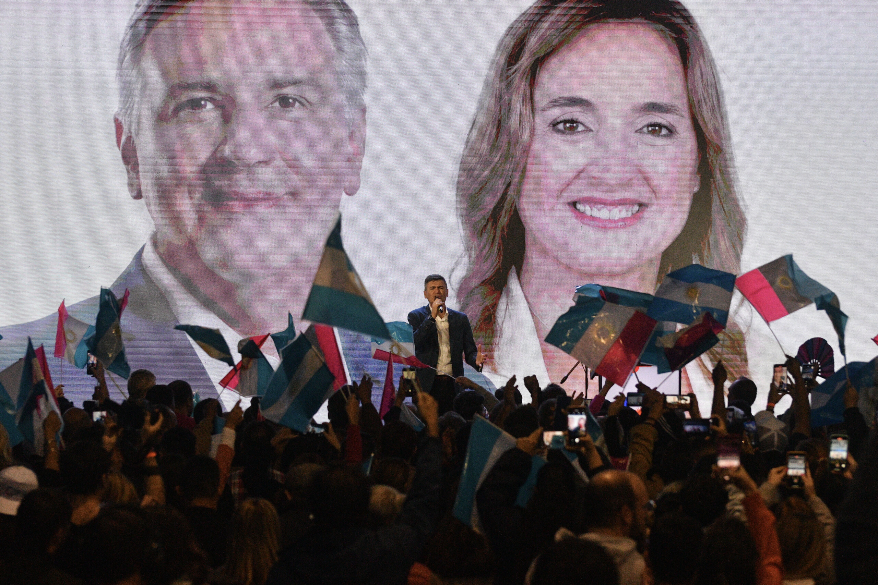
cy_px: 292
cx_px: 439
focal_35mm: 142
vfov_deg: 9.7
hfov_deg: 14.4
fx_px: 3463
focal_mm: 95
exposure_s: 1/800
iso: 5000
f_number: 4.5
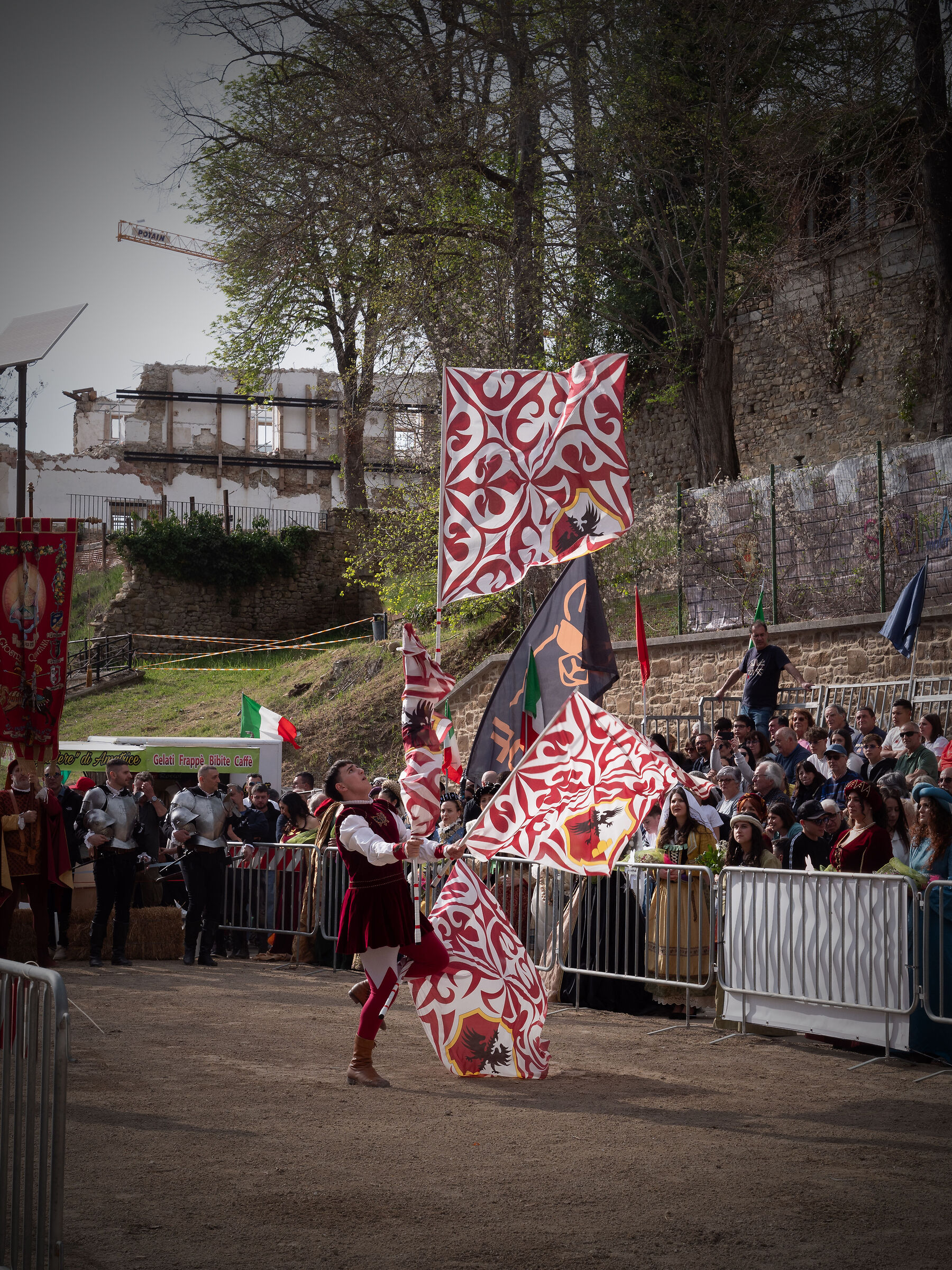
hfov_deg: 21.6
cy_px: 635
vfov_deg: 28.6
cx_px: 476
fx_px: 2493
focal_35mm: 68
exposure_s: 1/500
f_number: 7.1
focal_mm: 34
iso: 200
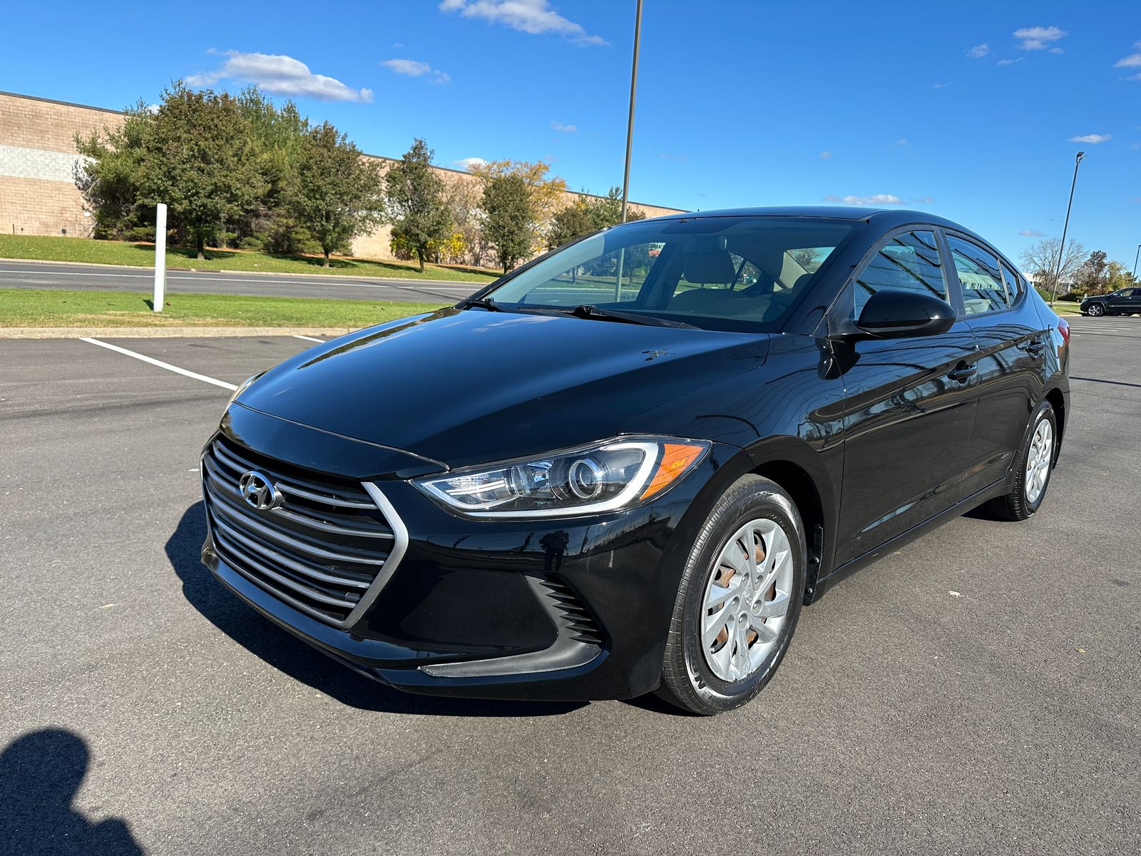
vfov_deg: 56.8
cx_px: 570
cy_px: 428
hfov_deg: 71.6
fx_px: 791
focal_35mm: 24
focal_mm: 6.86
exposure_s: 1/2353
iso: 80
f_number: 1.78
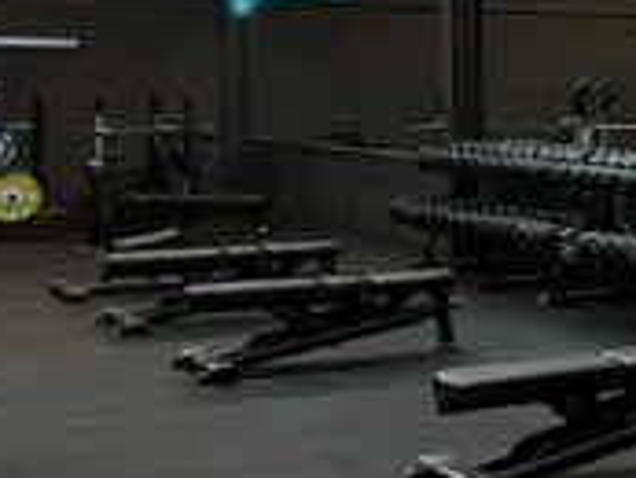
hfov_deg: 19.1
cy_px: 169
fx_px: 1526
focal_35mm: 83
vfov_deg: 17.8
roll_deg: -0.3
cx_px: 1081
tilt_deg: -2.5
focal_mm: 6.76
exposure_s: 1/31
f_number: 1.78
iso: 1000
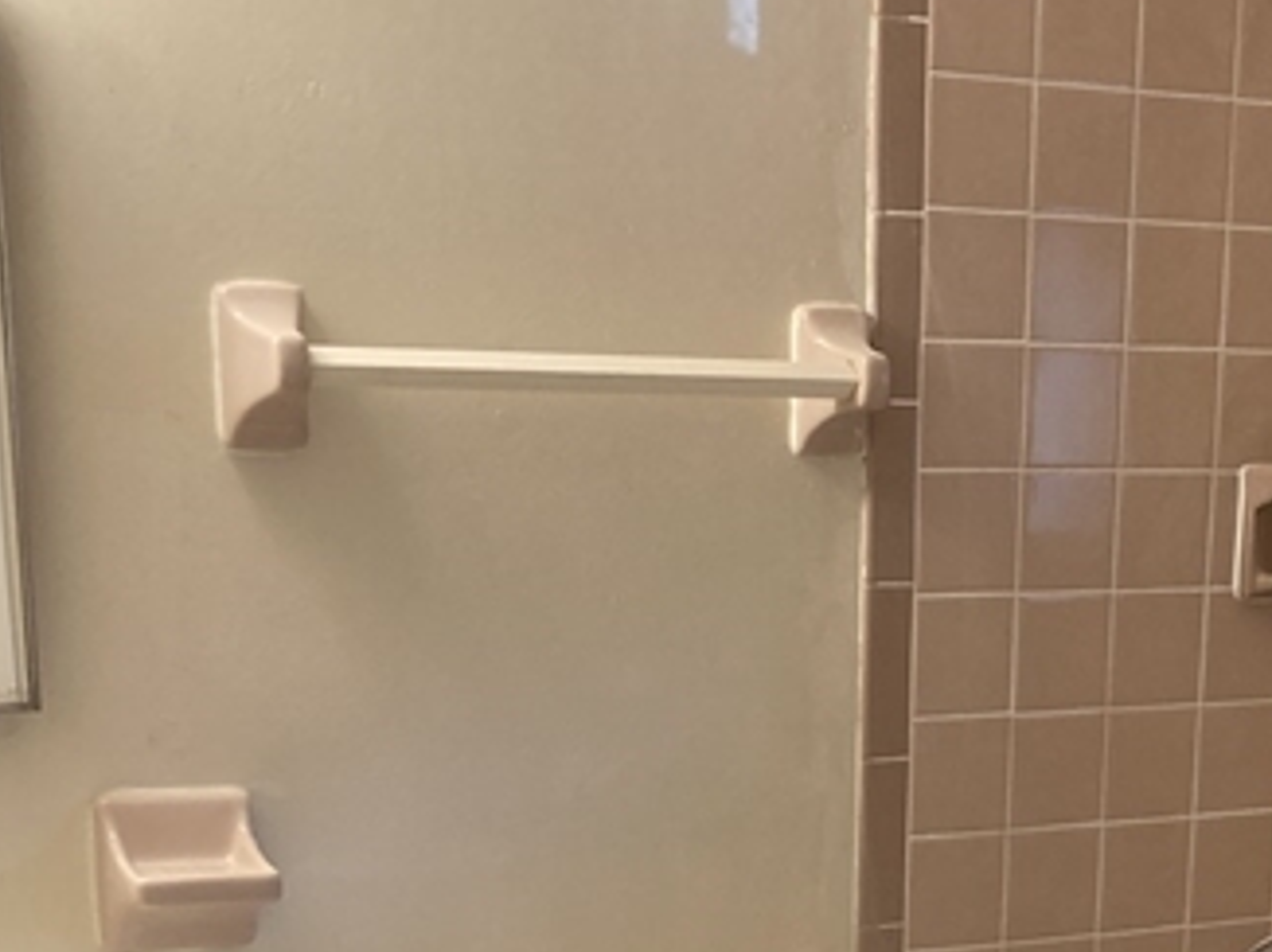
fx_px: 2423
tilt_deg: -13.7
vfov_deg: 20.8
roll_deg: +1.8
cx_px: 691
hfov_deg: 29.4
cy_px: 1124
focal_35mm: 66
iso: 160
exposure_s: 1/60
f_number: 1.8
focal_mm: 3.99
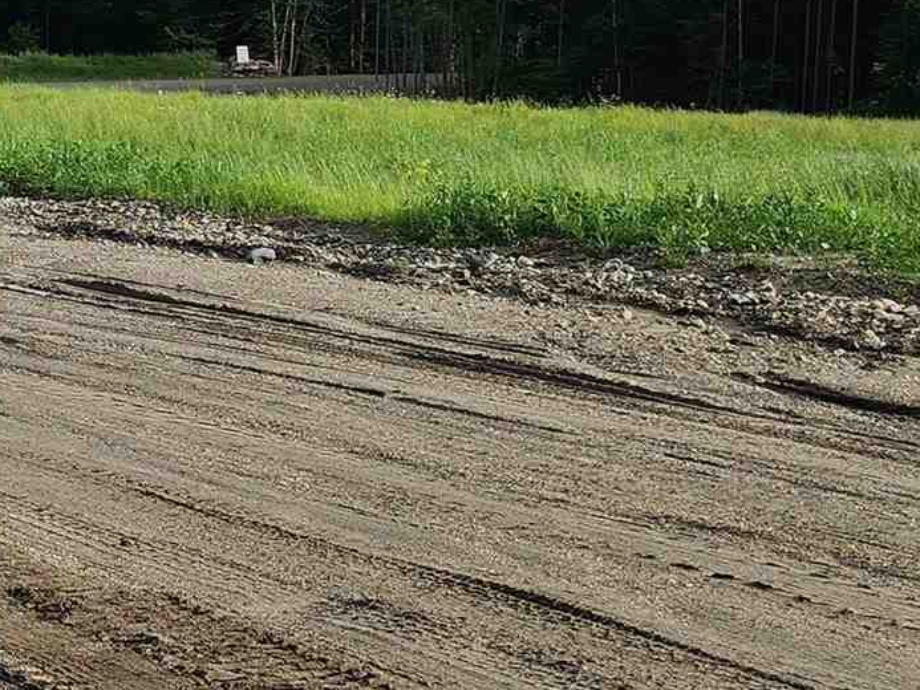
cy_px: 13
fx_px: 2711
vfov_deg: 14.3
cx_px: -481
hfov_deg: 17.3
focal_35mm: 102
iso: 12
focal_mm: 6.4
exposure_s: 1/740
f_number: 1.8
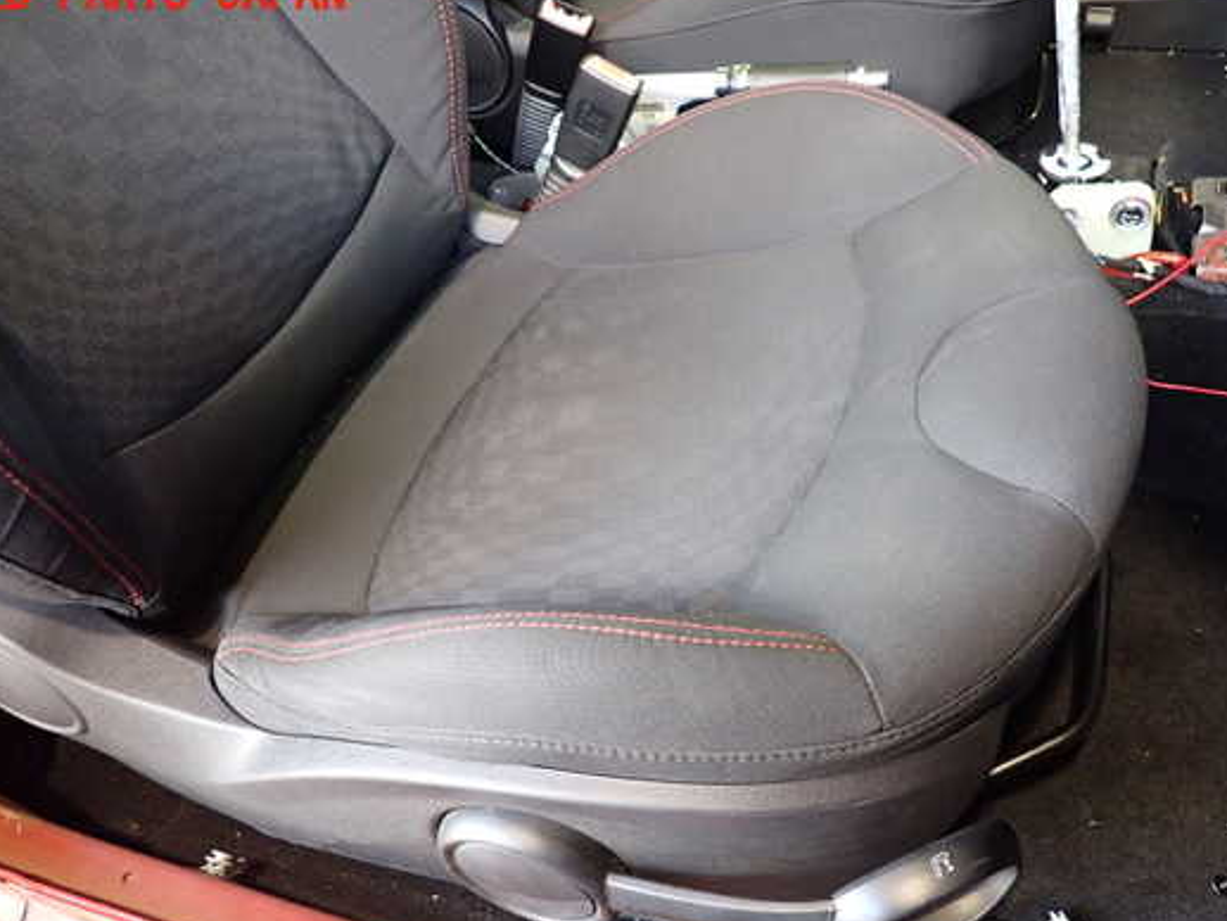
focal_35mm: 29
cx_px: 627
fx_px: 1028
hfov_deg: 61.6
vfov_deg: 48.2
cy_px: 498
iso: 400
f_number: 2
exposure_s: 1/30
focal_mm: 4.5
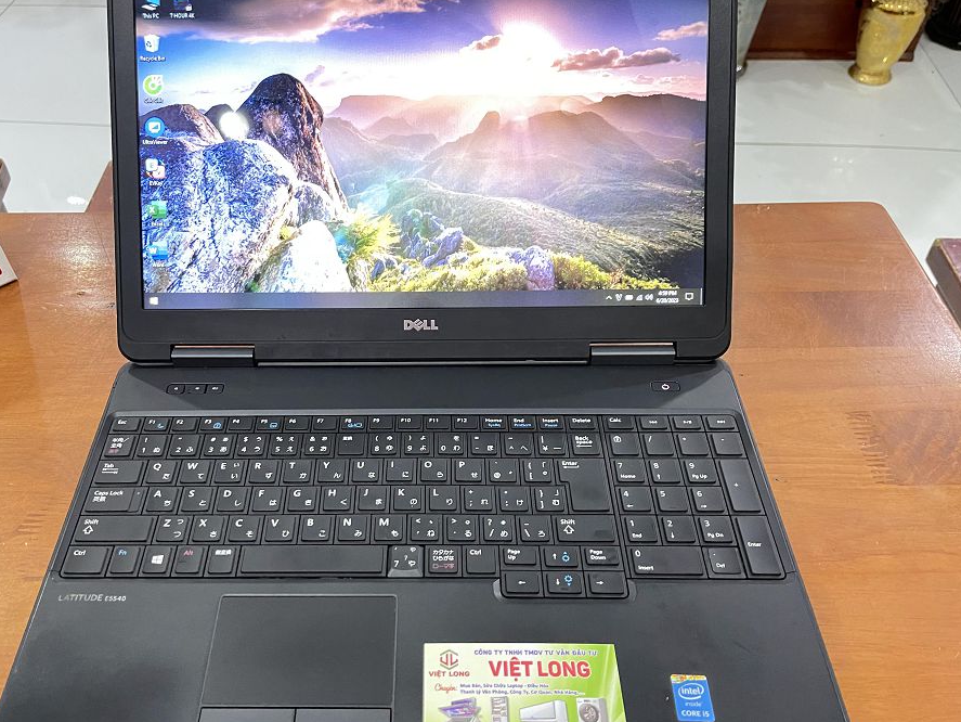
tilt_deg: -47.7
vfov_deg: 46.8
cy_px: 378
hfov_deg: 59.7
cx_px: 412
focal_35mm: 30
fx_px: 833
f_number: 1.6
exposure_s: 1/25
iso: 640
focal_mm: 5.1
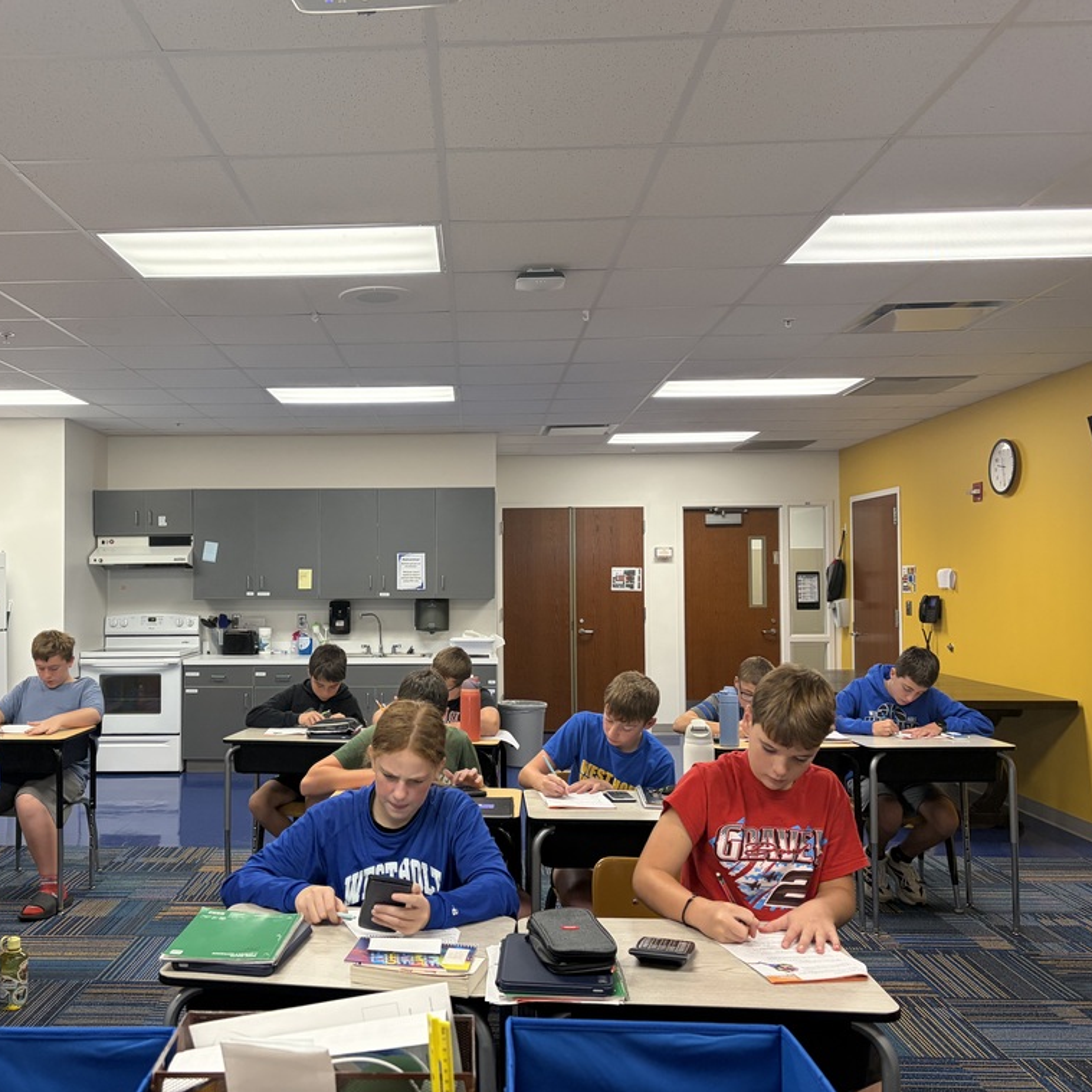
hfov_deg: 51.9
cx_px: 396
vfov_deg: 52.5
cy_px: 541
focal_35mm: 31
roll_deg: +0.2
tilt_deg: +0.7
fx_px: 1106
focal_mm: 5.96
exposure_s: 1/120
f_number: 1.6
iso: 200
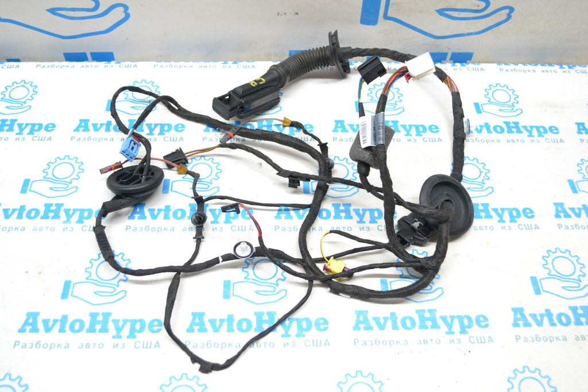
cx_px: 294
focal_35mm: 36
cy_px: 196
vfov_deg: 36.9
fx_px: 588
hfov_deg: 53.1
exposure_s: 1/250
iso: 1600
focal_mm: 24
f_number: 4
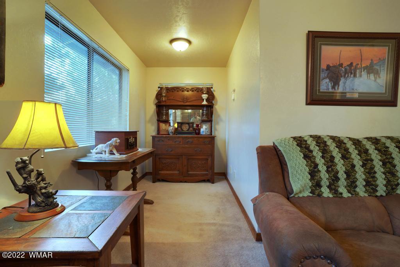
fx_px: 189
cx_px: 200
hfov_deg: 93.3
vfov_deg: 70.5
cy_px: 134
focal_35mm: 17
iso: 400
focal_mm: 17
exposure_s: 1/4
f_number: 8
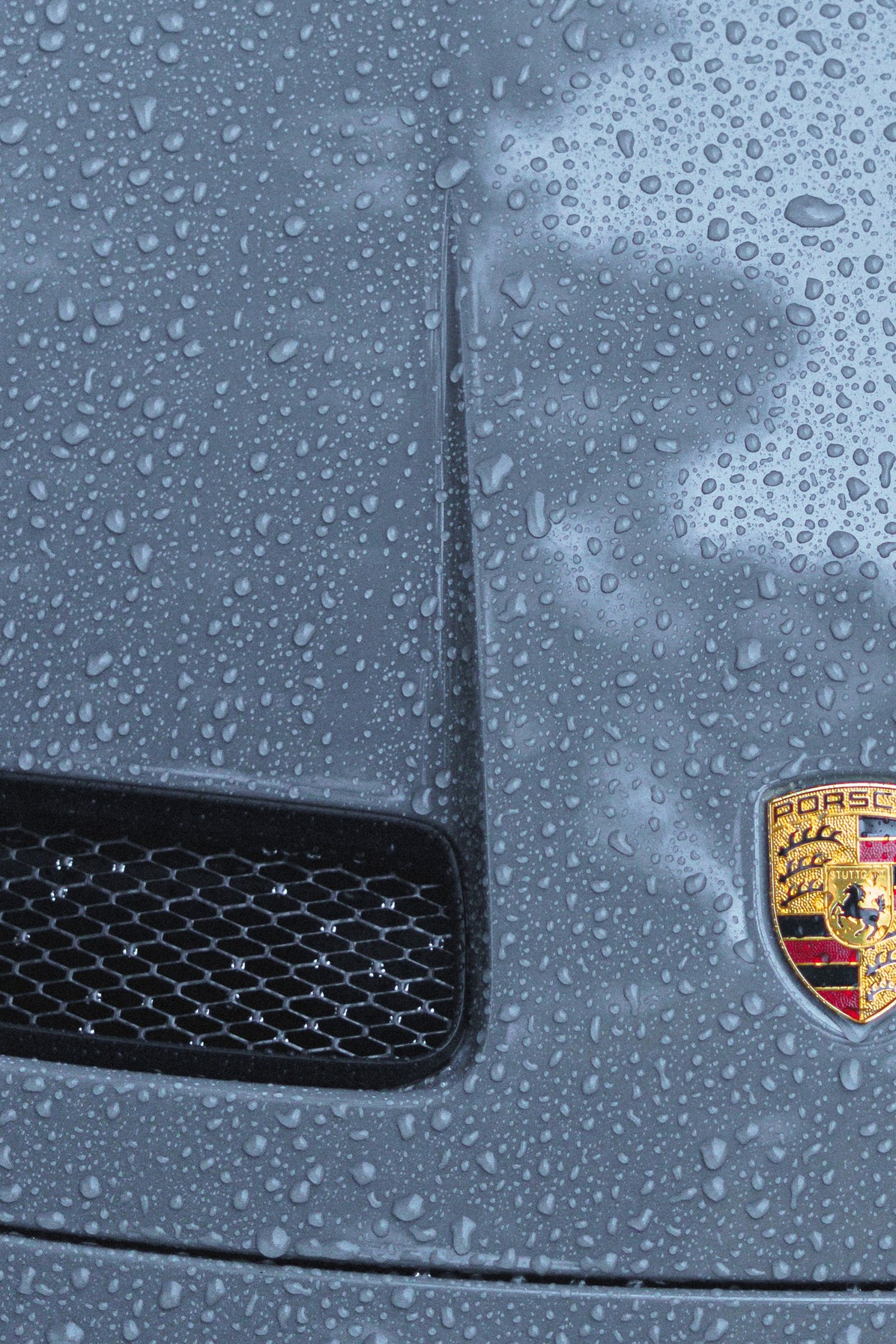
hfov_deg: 12.7
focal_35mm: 107
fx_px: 3994
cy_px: 377
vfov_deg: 19.0
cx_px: 798
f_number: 1.8
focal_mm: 50
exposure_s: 1/60
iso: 1250
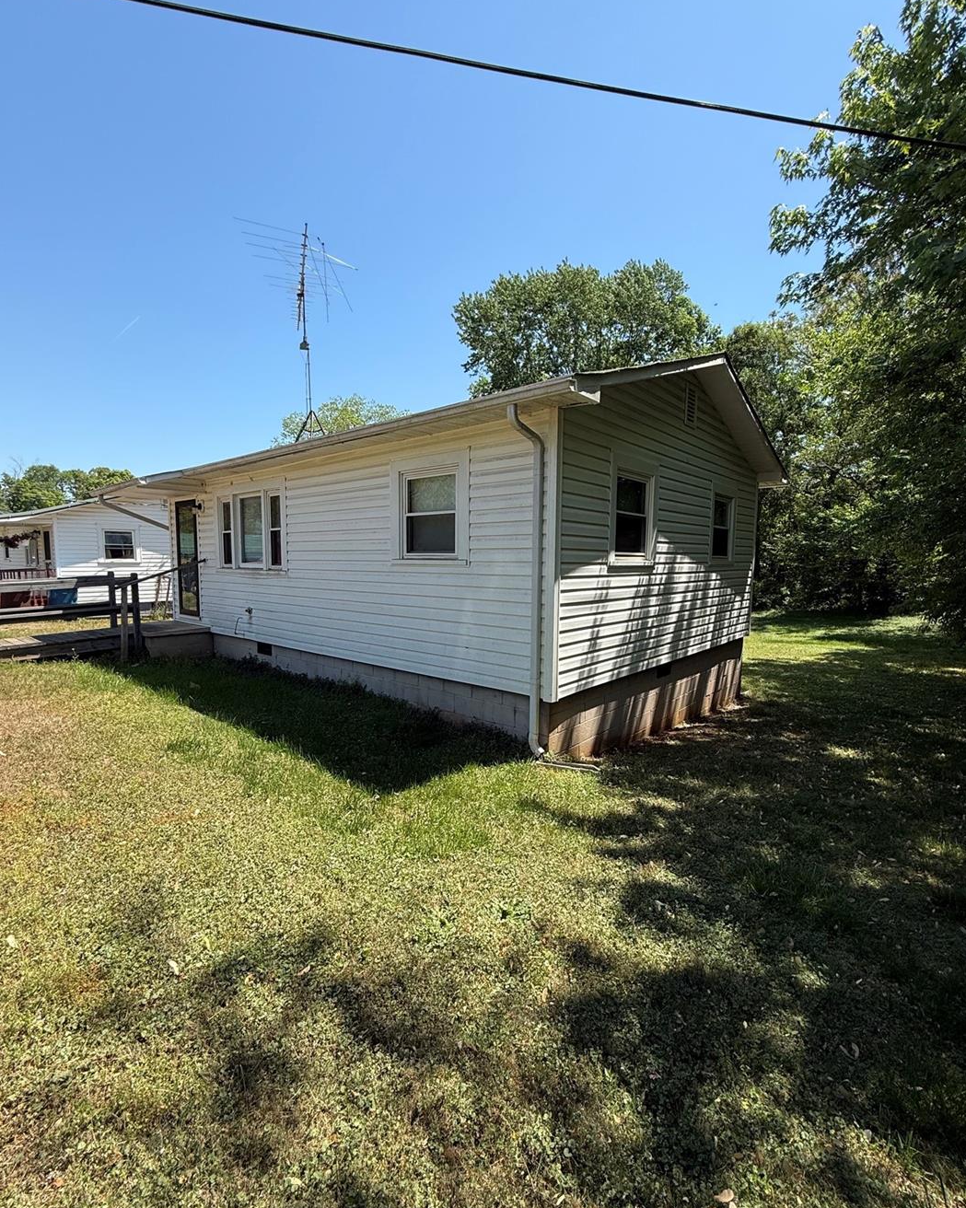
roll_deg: -1.1
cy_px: 623
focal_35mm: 16
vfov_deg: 93.1
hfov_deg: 80.3
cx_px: 470
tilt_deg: -5.6
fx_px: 572
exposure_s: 1/841
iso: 50
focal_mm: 2.22
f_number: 2.2
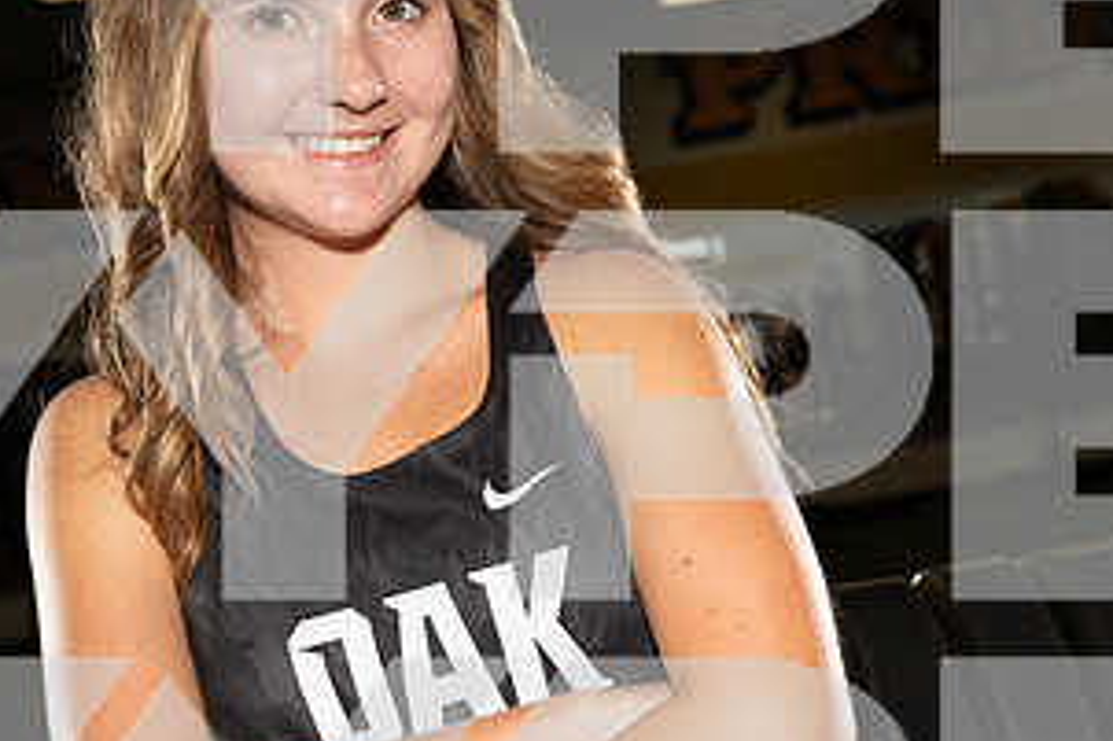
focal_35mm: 100
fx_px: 3090
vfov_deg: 13.7
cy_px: 407
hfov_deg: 20.4
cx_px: 439
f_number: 7.1
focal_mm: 52
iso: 400
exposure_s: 1/250
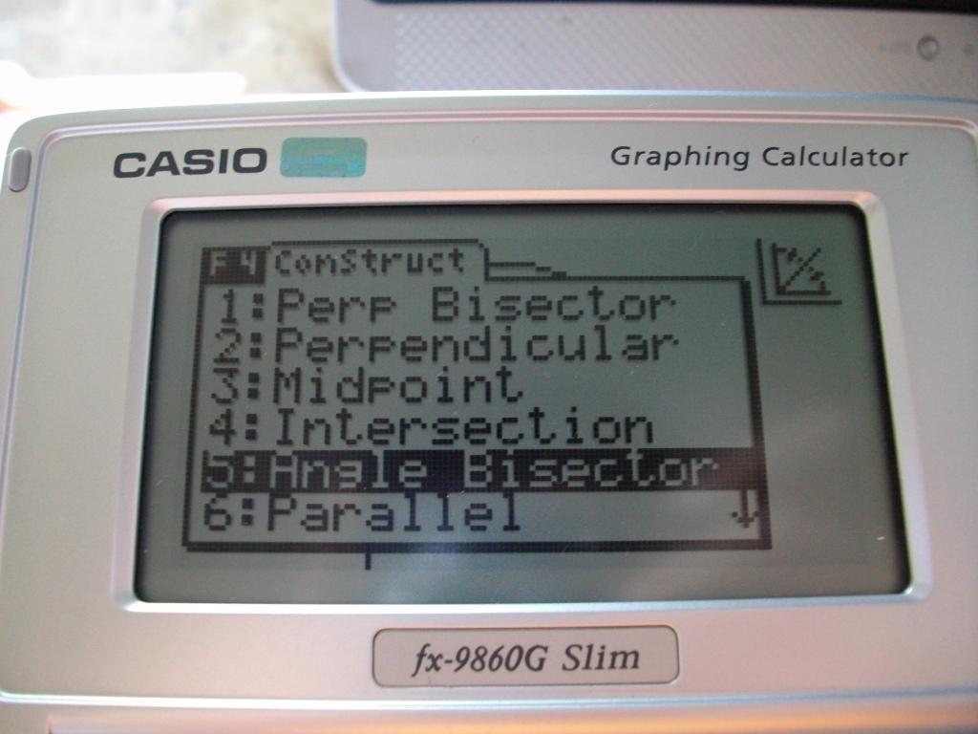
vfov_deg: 44.2
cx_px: 489
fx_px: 904
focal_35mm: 32
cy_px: 367
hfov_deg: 56.8
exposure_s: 1/24.1
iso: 200
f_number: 2.9
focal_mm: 5.7
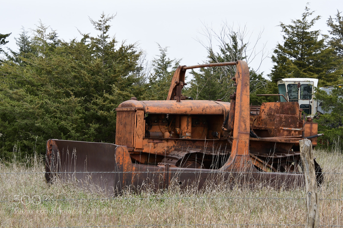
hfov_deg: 21.9
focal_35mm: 93
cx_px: 172
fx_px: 886
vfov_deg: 14.7
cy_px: 114
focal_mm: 62
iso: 500
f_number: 8
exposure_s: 1/50
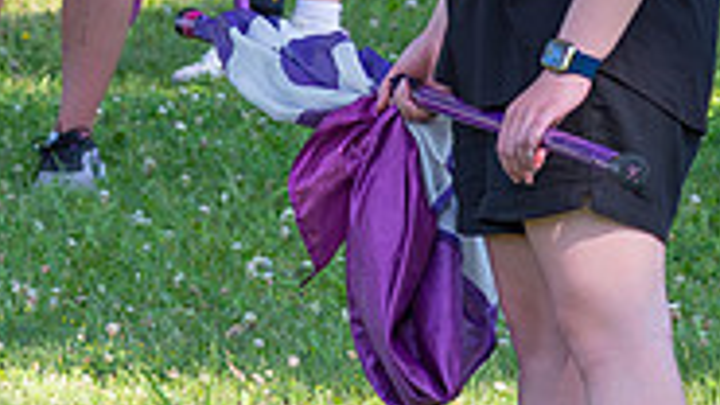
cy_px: -129
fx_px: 11472
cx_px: 785
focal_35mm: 601
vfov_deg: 2.0
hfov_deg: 3.6
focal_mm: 120
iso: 1250
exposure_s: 1/400
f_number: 5.6
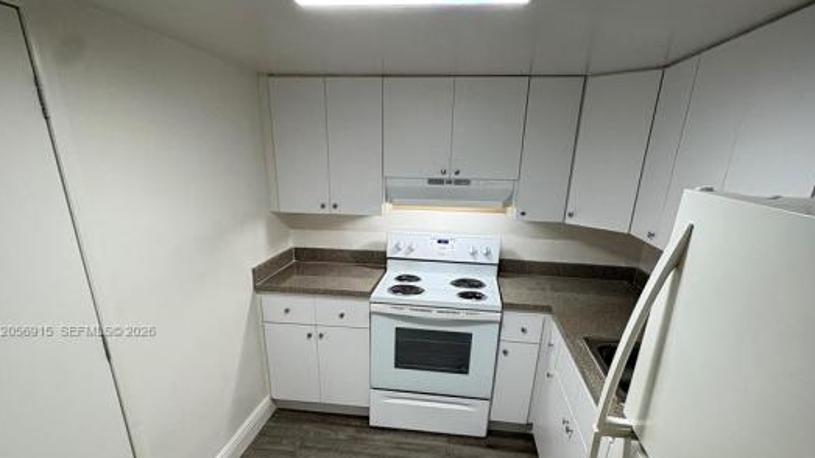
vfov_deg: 51.7
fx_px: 454
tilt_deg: -22.2
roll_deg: -2.1
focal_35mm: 21
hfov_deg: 83.8
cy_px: 332
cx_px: 402
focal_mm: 2.22
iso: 200
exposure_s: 1/120
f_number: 2.2
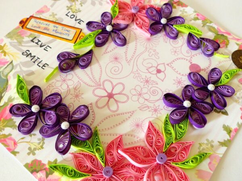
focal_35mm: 32
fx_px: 224
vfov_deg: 44.2
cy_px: 90
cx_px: 121
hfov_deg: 56.8
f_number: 2.8
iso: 320
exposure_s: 1/60
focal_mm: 5.7
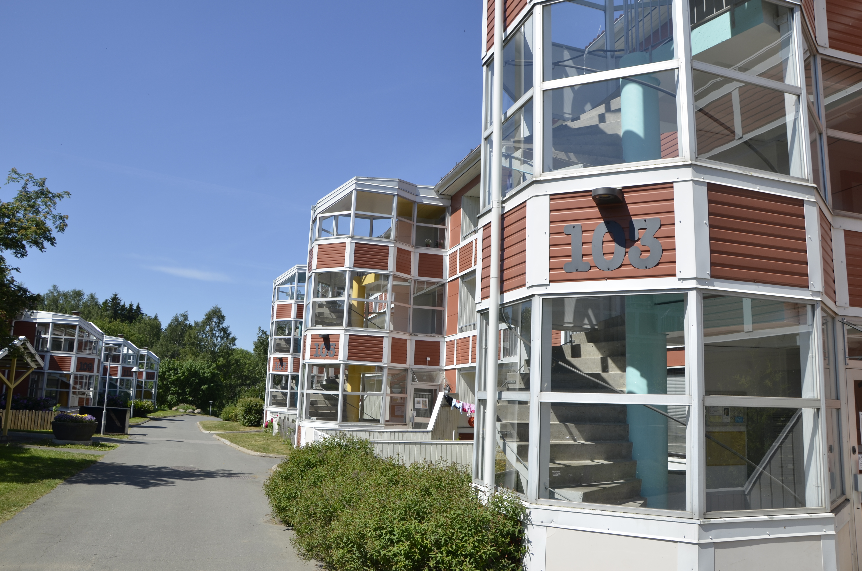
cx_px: 431
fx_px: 645
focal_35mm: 27
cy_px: 286
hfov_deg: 67.5
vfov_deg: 47.7
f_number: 8
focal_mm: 18
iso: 100
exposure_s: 1/250
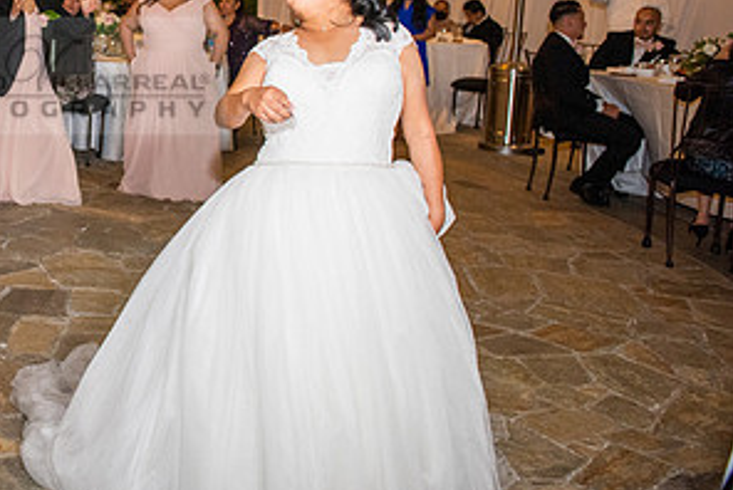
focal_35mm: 47
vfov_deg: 27.9
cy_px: 75
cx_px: 17
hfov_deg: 37.8
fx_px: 958
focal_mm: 24
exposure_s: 1/160
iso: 1600
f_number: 4
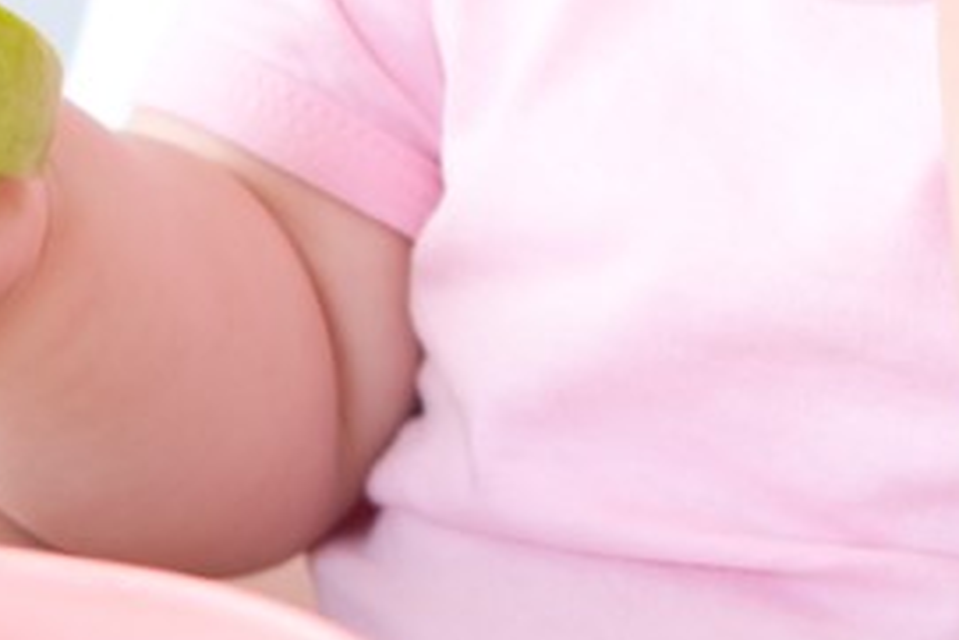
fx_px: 5997
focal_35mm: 225
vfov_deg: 6.0
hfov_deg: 9.1
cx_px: 602
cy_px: -403
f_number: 3.6
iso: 320
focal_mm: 35
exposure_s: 1/125
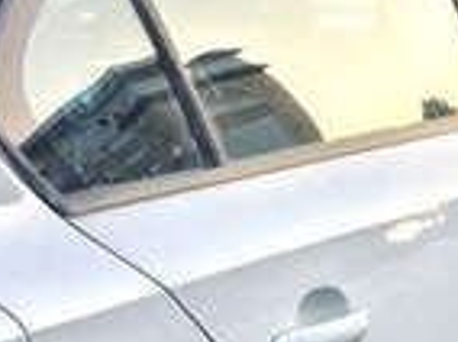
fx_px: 1783
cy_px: 605
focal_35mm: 135
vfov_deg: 10.3
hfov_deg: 14.5
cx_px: 377
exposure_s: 1/50
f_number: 2.2
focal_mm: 4.15
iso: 25
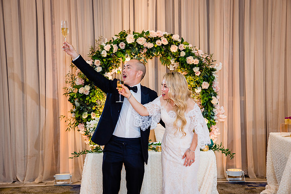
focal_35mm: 56
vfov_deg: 24.2
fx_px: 453
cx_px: 146
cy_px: 97
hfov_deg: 35.6
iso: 1000
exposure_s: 1/160
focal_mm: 56
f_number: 4
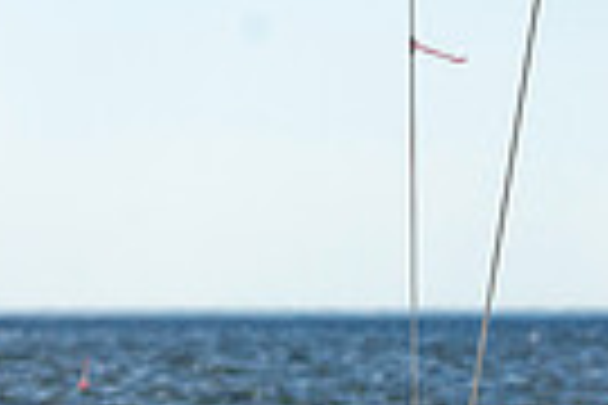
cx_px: 626
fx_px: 11247
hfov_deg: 3.1
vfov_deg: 2.1
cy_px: 612
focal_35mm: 666
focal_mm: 155
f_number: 5.6
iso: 320
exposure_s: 1/1600
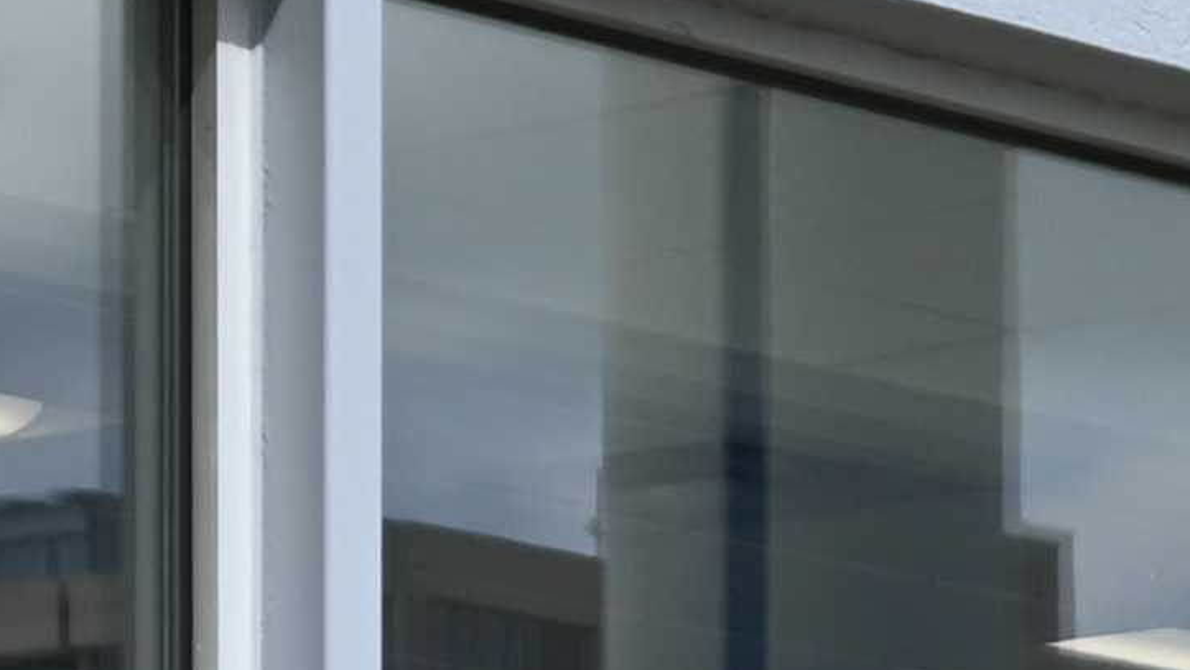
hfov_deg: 5.8
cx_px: 1019
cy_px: 2695
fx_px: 11647
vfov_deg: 3.2
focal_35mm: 369
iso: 100
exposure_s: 1/400
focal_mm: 30.5
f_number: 7.1
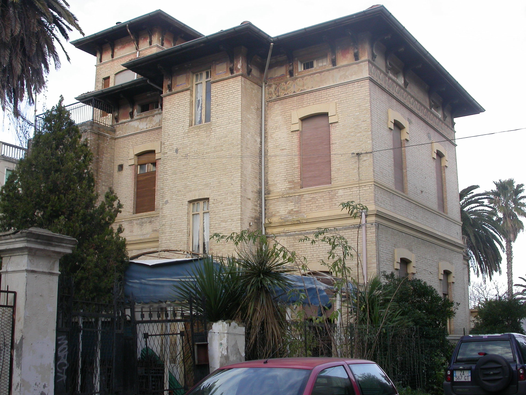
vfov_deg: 32.9
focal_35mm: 44
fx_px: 669
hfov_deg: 42.9
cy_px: 198
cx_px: 263
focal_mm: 9.1
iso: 100
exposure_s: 1/122
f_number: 5.5
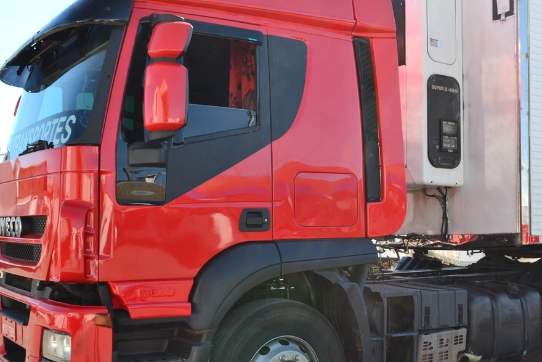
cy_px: 210
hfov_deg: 40.9
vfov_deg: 28.0
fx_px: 723
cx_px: 329
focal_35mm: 48
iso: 400
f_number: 9
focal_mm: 22
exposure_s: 1/160
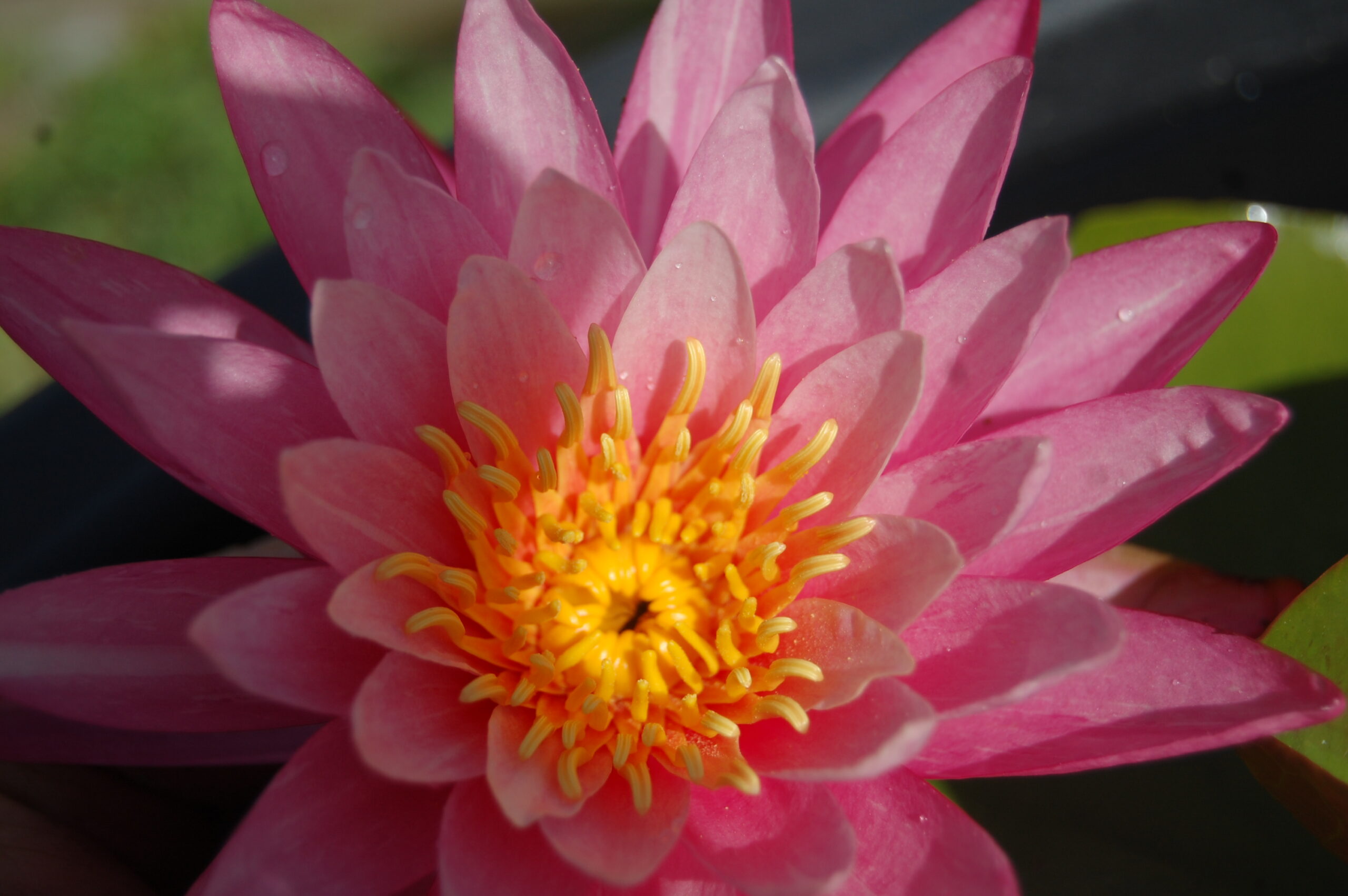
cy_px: 448
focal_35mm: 72
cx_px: 674
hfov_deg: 28.1
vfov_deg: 18.9
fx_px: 2694
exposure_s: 1/1600
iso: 200
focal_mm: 48
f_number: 5.6
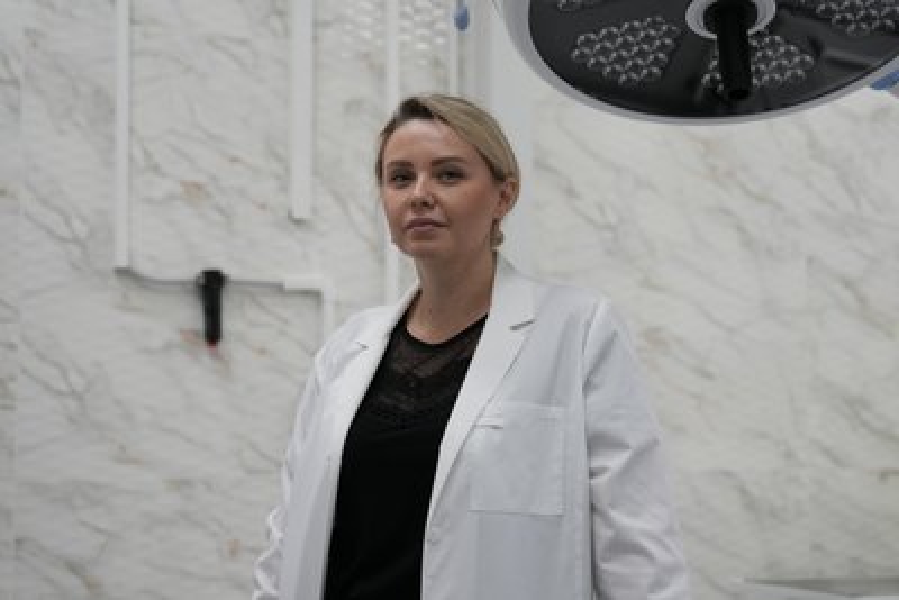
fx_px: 1749
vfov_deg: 19.5
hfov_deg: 28.8
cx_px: 450
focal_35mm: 70
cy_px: 300
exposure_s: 1/500
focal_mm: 70
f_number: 2.8
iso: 640
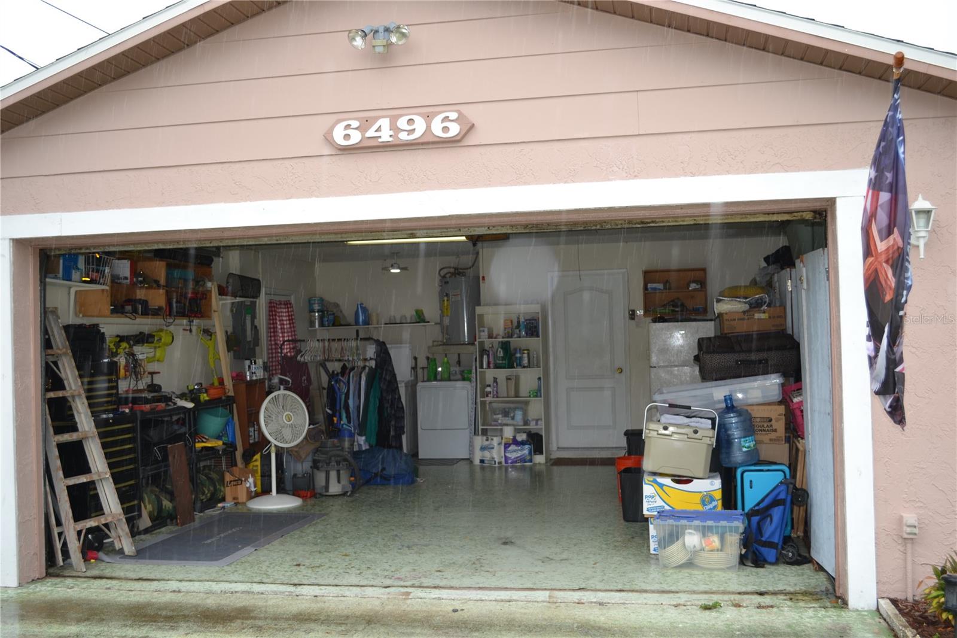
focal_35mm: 36
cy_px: 319
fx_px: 957
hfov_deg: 53.1
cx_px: 478
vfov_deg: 36.9
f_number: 4
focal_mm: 24
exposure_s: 1/160
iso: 100
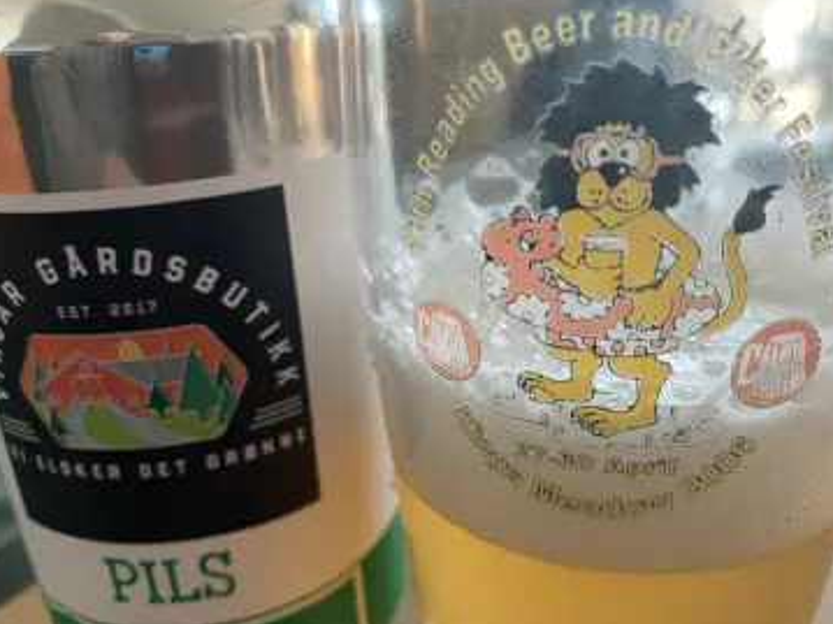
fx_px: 698
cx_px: 450
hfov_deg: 61.6
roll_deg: +2.8
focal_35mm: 29
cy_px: 320
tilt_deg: -23.5
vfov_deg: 48.2
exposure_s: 1/60
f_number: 1.8
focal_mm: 4.25
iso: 125
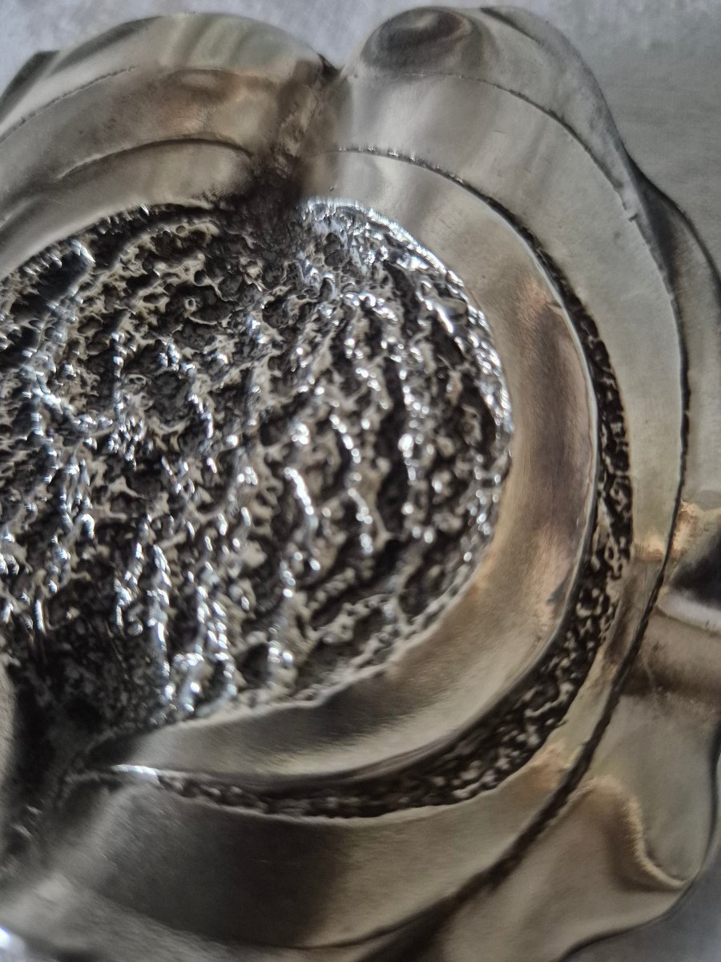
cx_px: 360
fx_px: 639
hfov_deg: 58.9
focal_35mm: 23
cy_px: 481
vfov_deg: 73.9
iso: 1600
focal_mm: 5.4
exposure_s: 1/50
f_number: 1.8
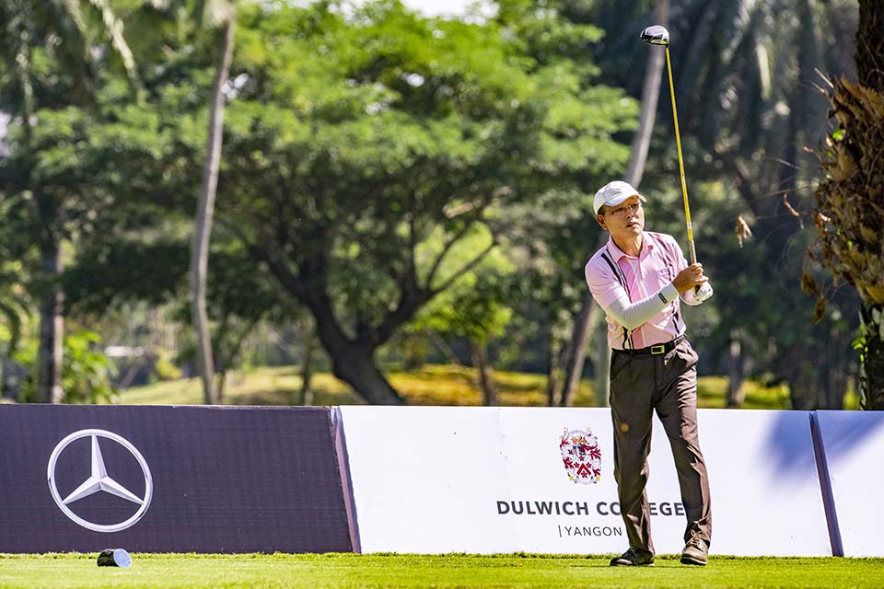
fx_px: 9821
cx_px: 442
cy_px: 294
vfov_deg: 3.4
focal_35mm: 400
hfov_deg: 5.2
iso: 900
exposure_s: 1/1600
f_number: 8
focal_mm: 400
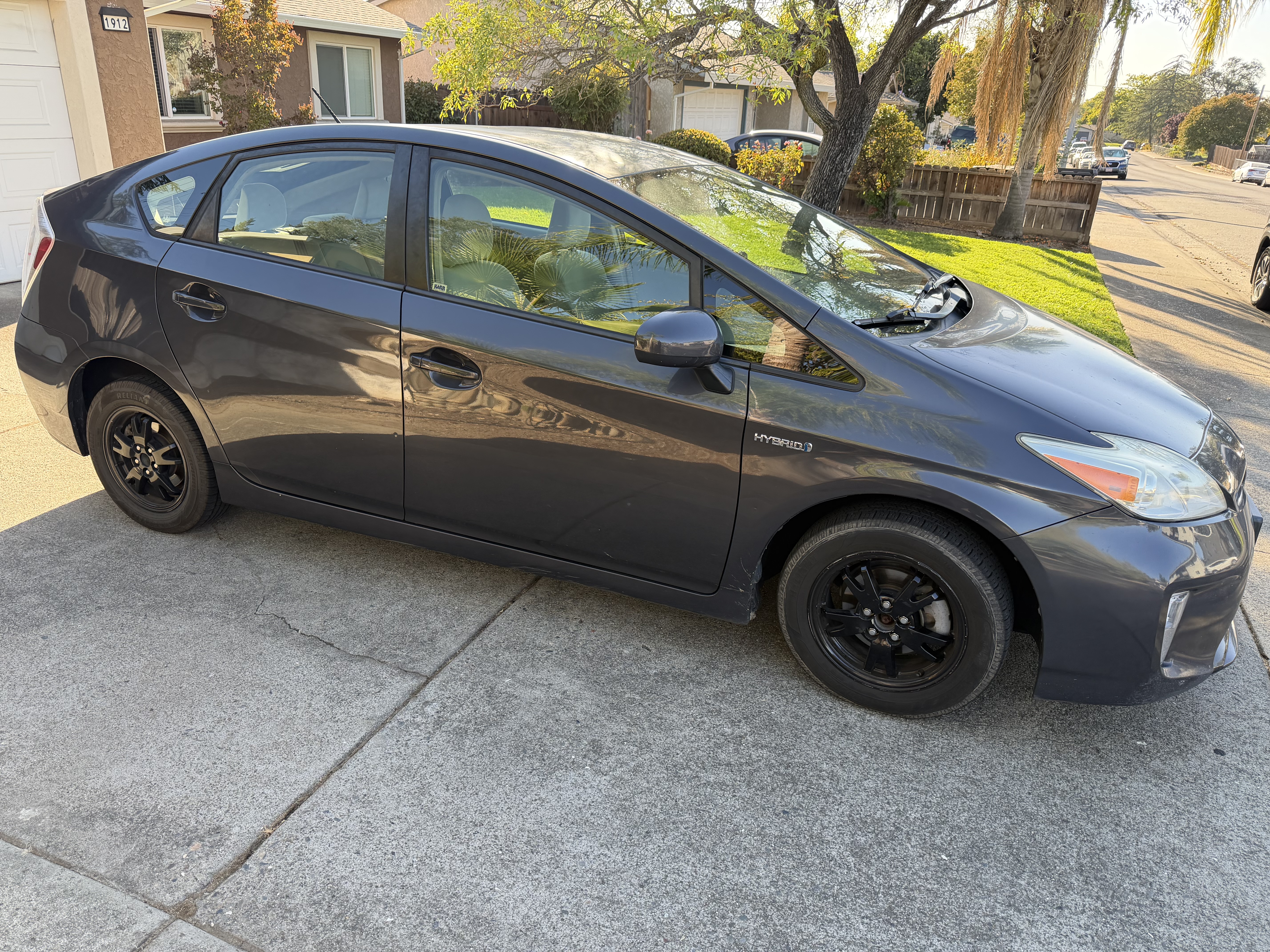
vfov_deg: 56.8
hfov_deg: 71.6
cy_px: 476
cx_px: 635
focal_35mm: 24
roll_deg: -3.5
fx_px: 881
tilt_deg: -23.0
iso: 100
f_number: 1.78
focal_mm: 6.76
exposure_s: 1/521
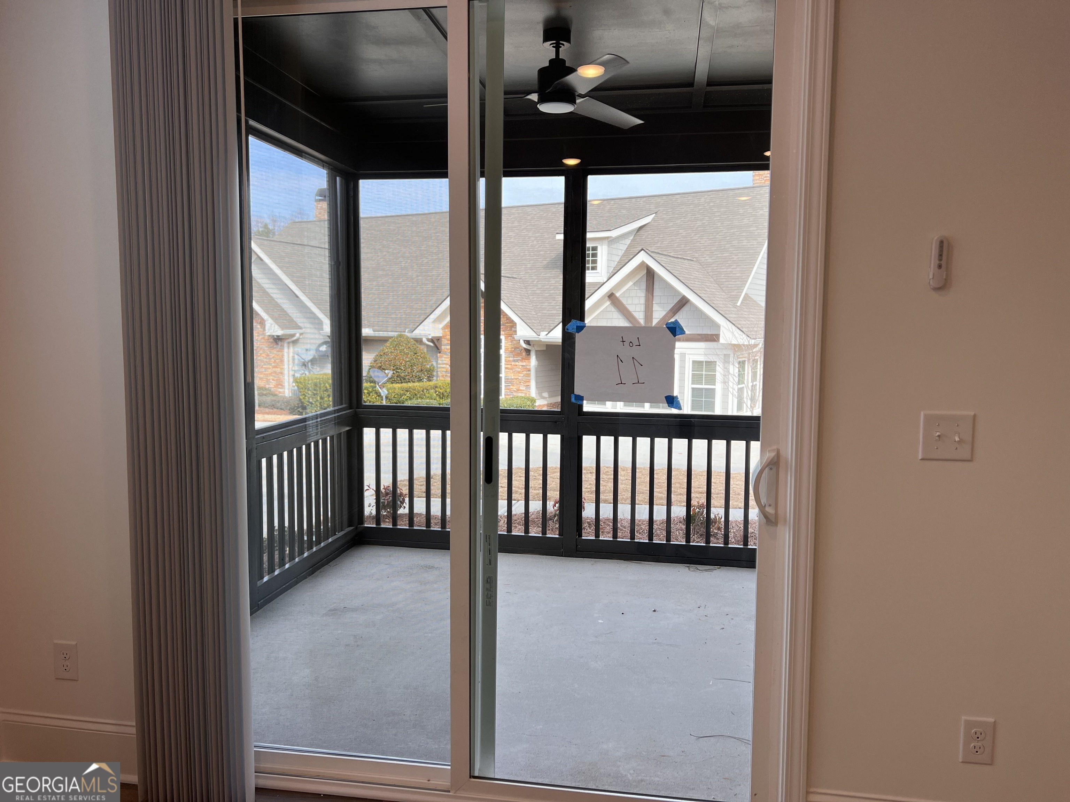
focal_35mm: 26
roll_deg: -0.4
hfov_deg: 67.3
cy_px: 401
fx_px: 804
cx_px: 535
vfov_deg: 53.1
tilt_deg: -4.6
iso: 50
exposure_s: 1/319
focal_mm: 5.7
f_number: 1.5
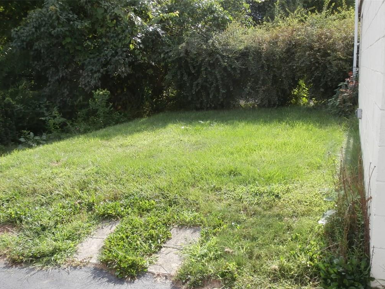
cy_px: 148
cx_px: 196
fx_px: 434
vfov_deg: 36.8
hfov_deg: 47.9
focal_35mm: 39
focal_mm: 6.67
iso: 100
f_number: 3.9
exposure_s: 1/250
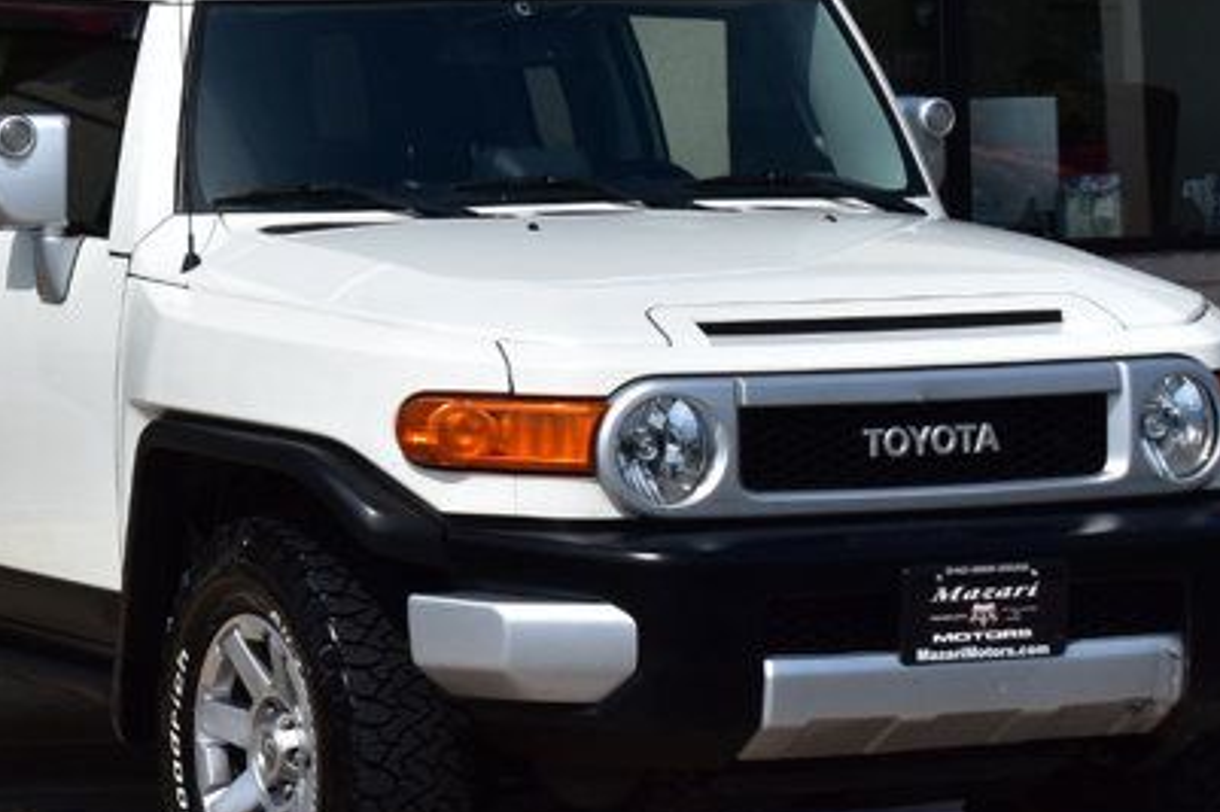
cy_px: 143
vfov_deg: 7.9
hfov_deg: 11.7
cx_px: -207
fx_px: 5836
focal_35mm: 172
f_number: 11
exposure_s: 1/500
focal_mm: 45
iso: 200
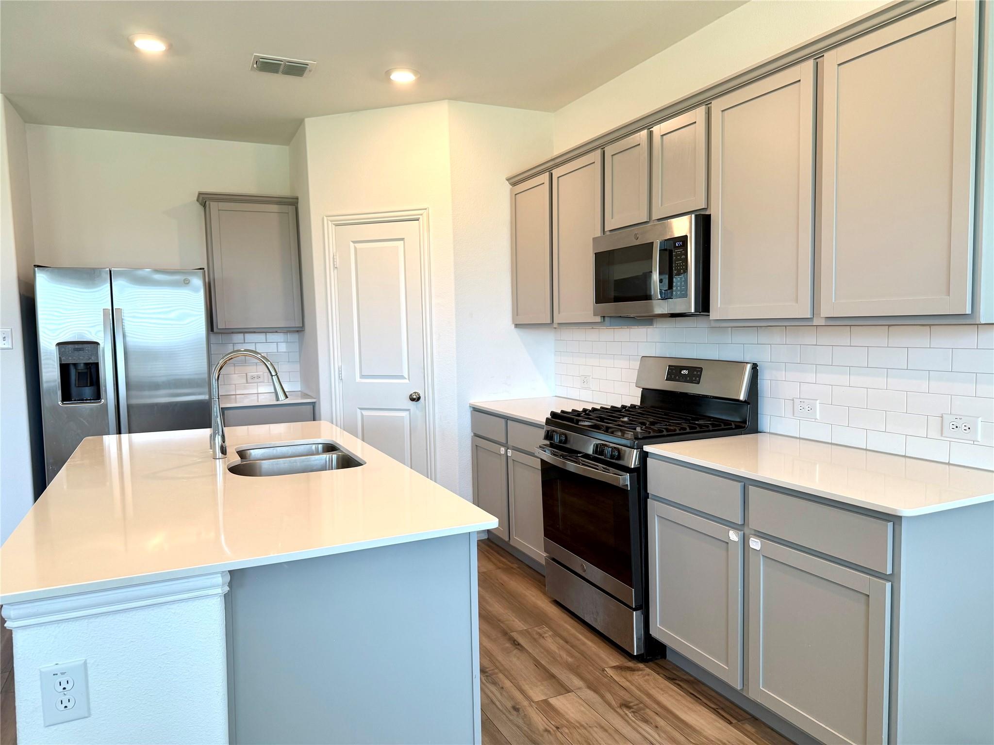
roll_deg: +1.2
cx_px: 497
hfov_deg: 71.6
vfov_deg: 56.8
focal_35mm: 24
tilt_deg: -4.3
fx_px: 689
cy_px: 372
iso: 100
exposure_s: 1/120
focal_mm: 6.76
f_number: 1.78
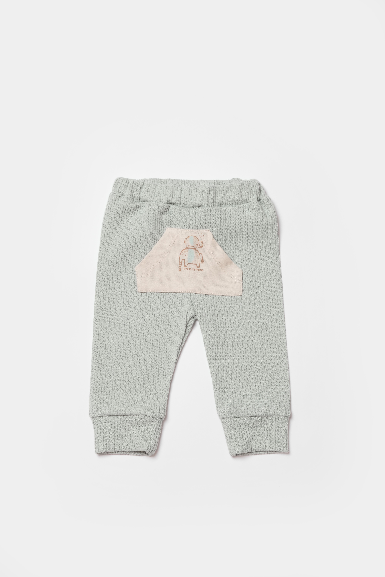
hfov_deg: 24.2
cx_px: 192
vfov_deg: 35.6
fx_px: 898
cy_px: 288
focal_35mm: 56
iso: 125
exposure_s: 1/125
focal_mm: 37.4
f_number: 13
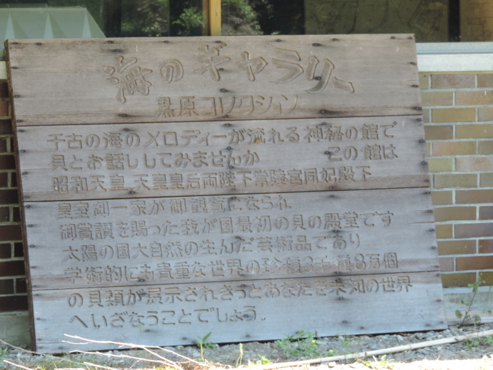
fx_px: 2421
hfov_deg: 11.6
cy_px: 185
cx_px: 246
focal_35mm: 170
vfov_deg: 8.7
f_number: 4.5
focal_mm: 30.3
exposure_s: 1/125
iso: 200
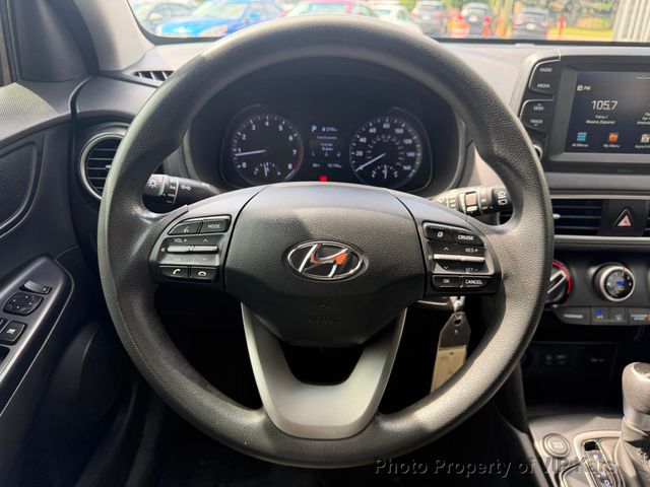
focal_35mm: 24
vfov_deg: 56.8
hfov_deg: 71.6
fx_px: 451
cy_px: 244
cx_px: 325
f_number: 1.78
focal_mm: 6.76
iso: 125
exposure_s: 1/199
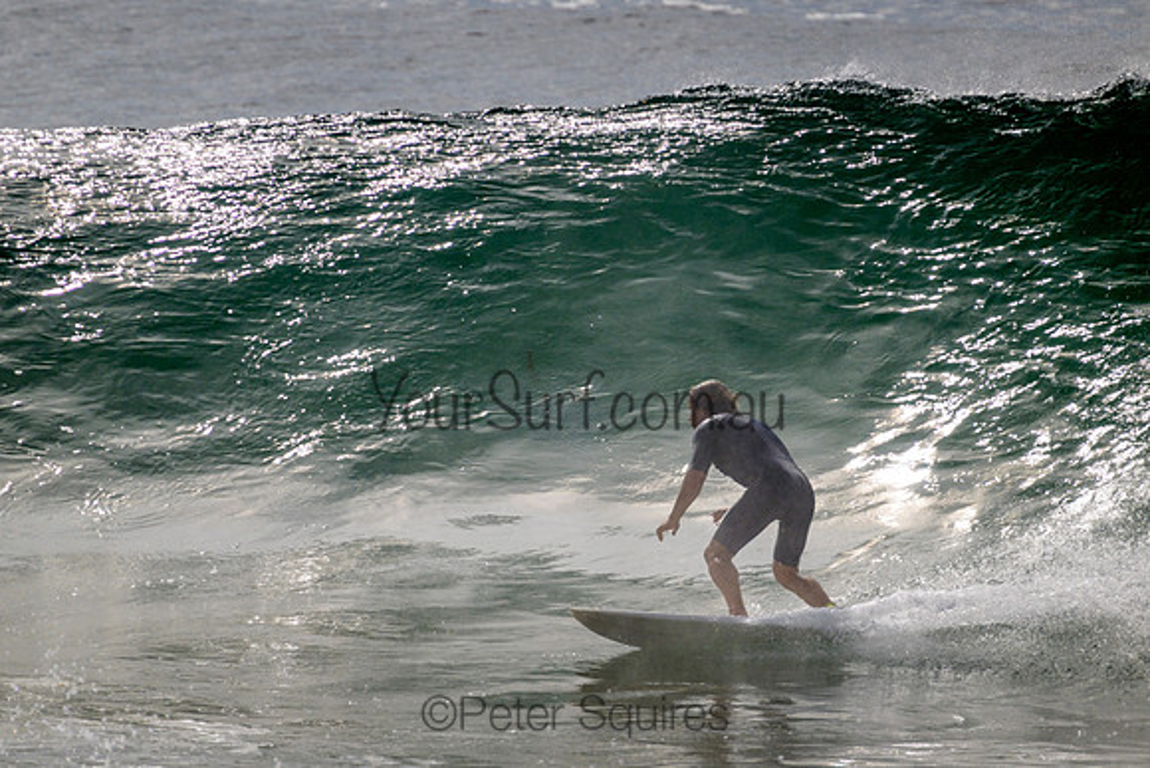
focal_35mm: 901
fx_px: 28795
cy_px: 422
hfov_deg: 2.3
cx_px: 584
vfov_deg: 1.5
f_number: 11
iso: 220
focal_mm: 800
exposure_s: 1/2000
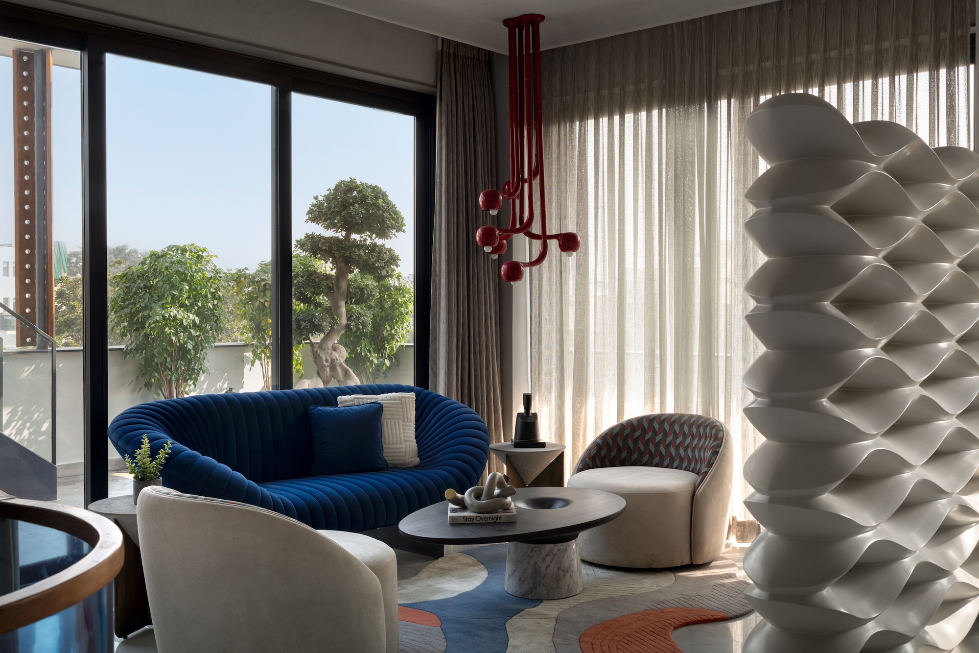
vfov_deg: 35.0
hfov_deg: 50.7
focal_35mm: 38
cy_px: 326
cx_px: 490
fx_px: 1033
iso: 100
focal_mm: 38
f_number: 9
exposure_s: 1/10
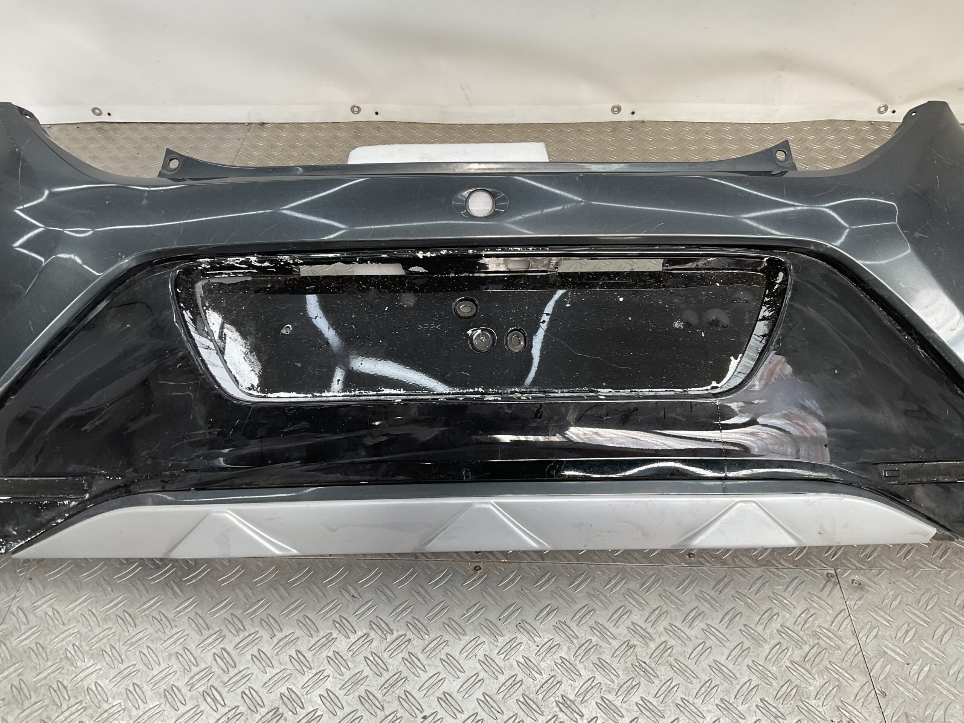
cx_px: 482
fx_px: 808
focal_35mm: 29
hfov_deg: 61.7
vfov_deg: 48.2
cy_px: 362
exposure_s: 1/120
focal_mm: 3
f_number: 1.8
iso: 20
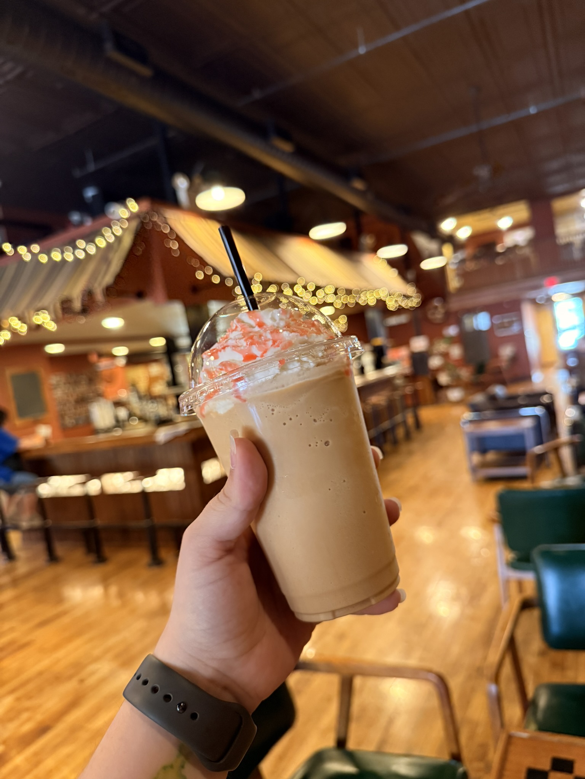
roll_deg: +9.9
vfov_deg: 71.6
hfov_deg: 56.8
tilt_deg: -1.9
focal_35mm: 24
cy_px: 390
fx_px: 541
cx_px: 292
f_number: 1.78
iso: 500
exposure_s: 1/60
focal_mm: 6.76
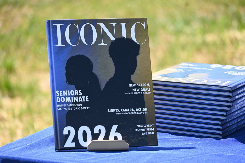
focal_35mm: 218
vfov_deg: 6.3
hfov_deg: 9.5
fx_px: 1480
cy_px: 82
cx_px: 122
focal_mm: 145
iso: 200
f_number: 5.3
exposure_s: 1/500
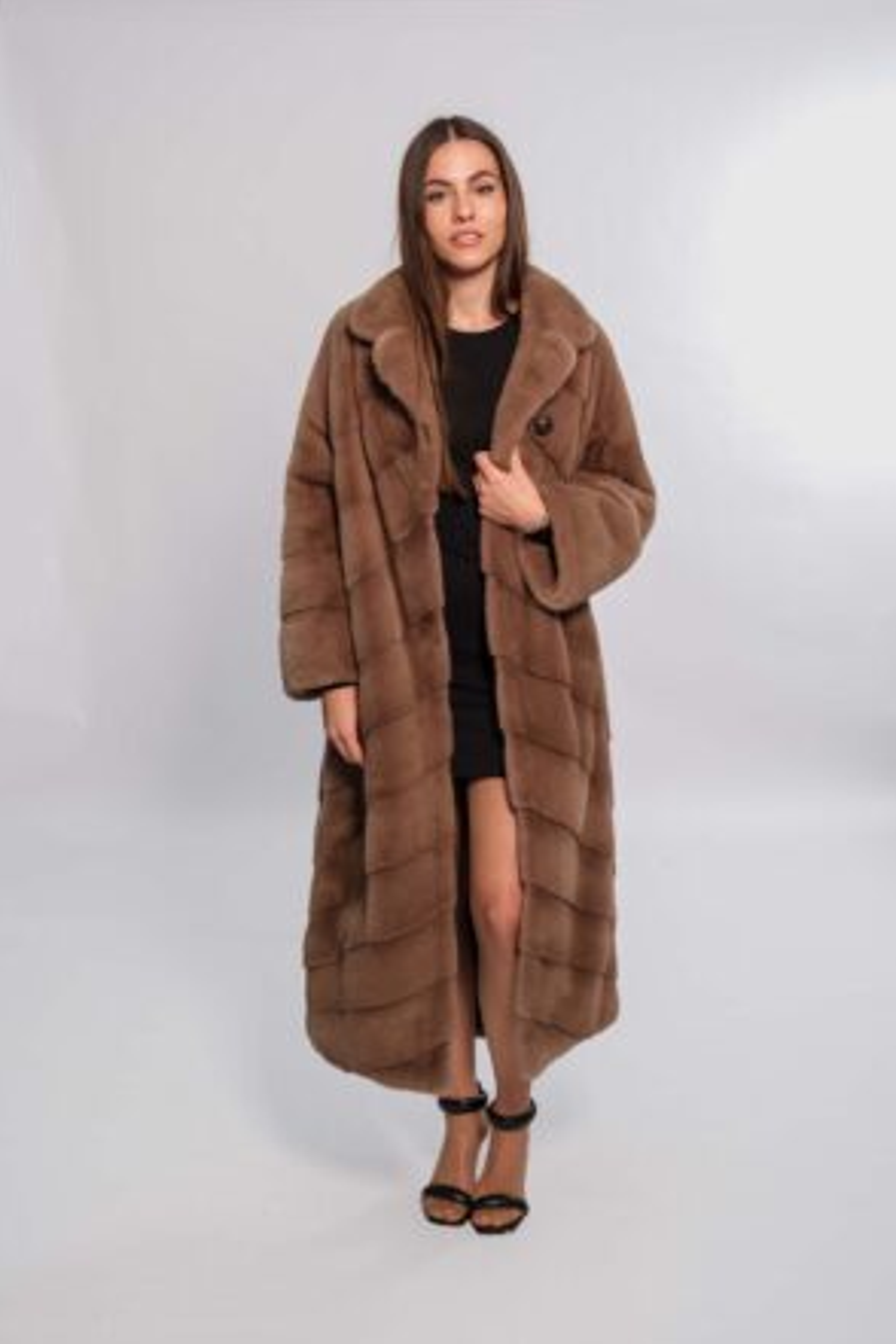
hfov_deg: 27.5
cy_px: 683
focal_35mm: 49
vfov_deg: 40.3
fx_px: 1829
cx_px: 451
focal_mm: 32.1
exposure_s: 1/160
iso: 100
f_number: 3.6
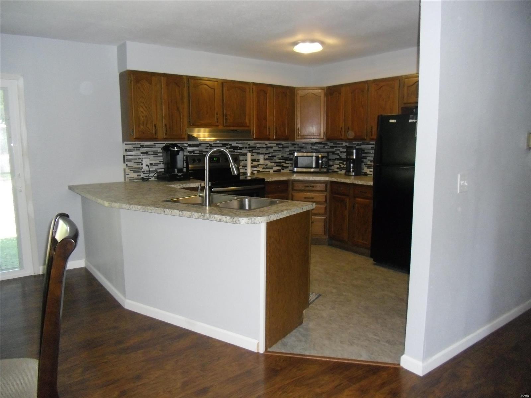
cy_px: 199
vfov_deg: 51.4
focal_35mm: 27
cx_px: 266
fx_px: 414
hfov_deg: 65.3
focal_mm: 4.9
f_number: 3.2
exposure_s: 1/60
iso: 400
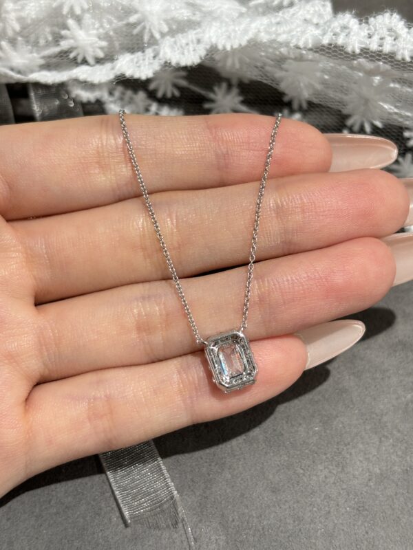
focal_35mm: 52
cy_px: 275
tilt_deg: -60.7
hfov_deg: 28.0
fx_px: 827
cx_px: 206
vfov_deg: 36.8
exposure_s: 1/100
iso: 25
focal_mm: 5.96
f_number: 1.6
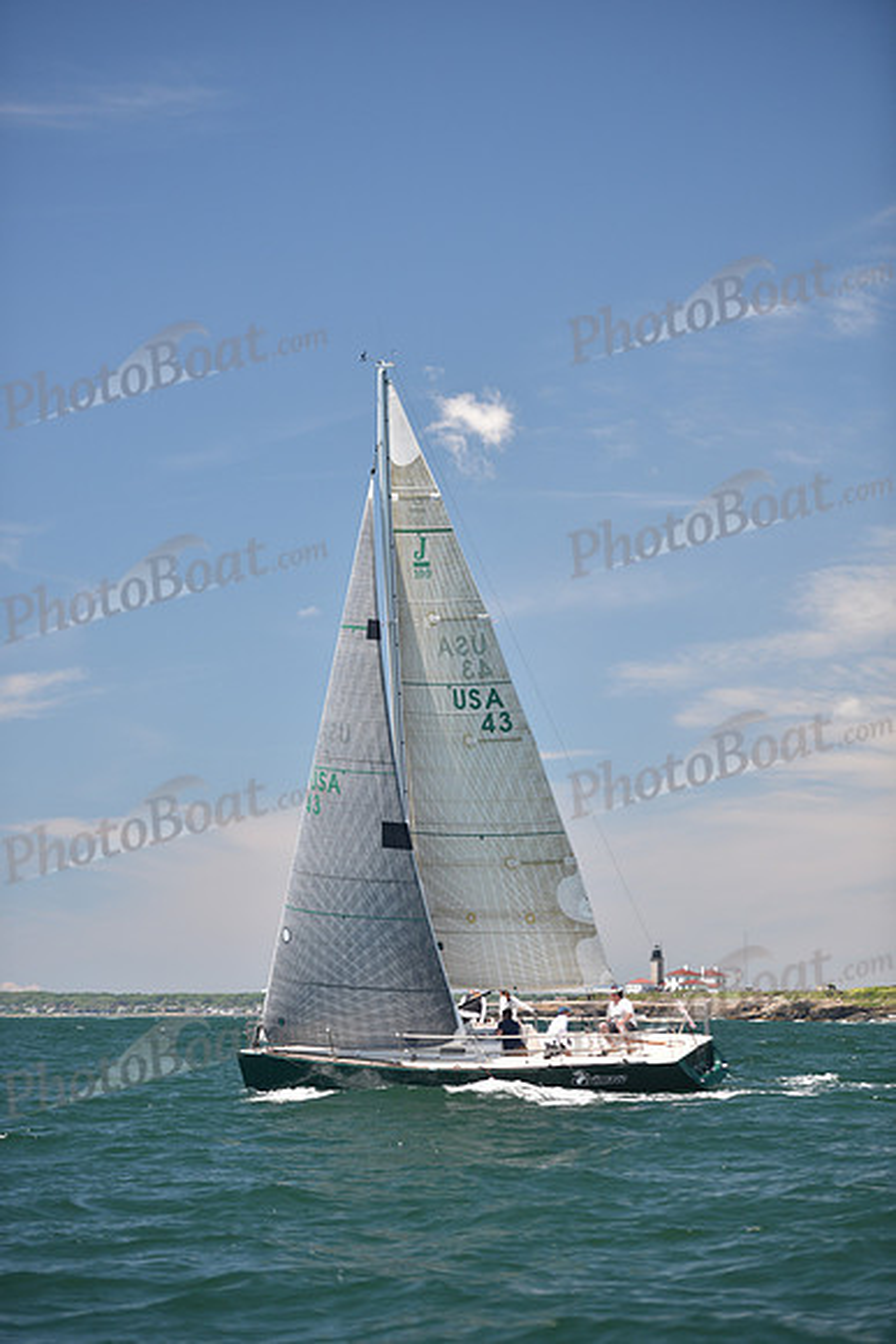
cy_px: 672
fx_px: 4328
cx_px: 448
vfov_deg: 17.6
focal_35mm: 116
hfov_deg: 11.8
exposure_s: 1/1000
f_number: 2.8
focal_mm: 116
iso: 200
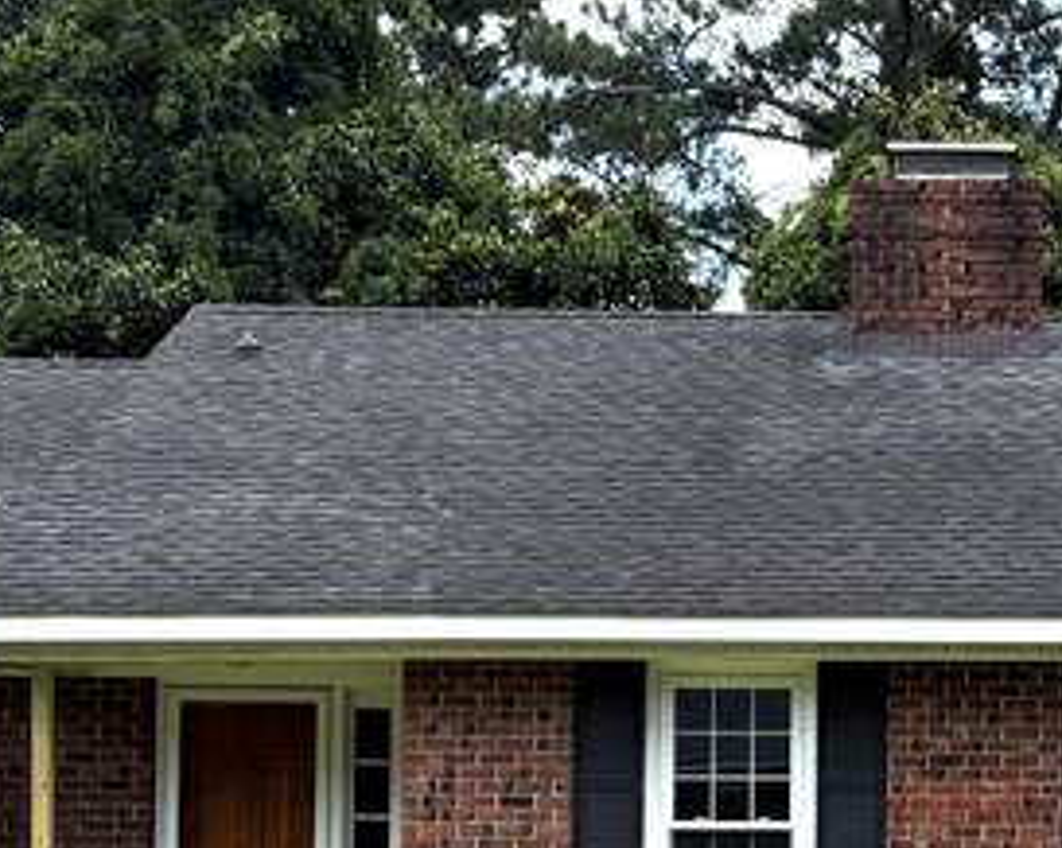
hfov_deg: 17.1
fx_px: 3455
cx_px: 1066
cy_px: 864
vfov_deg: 13.8
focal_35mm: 110
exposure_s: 1/1493
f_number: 1.78
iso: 100
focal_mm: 6.76
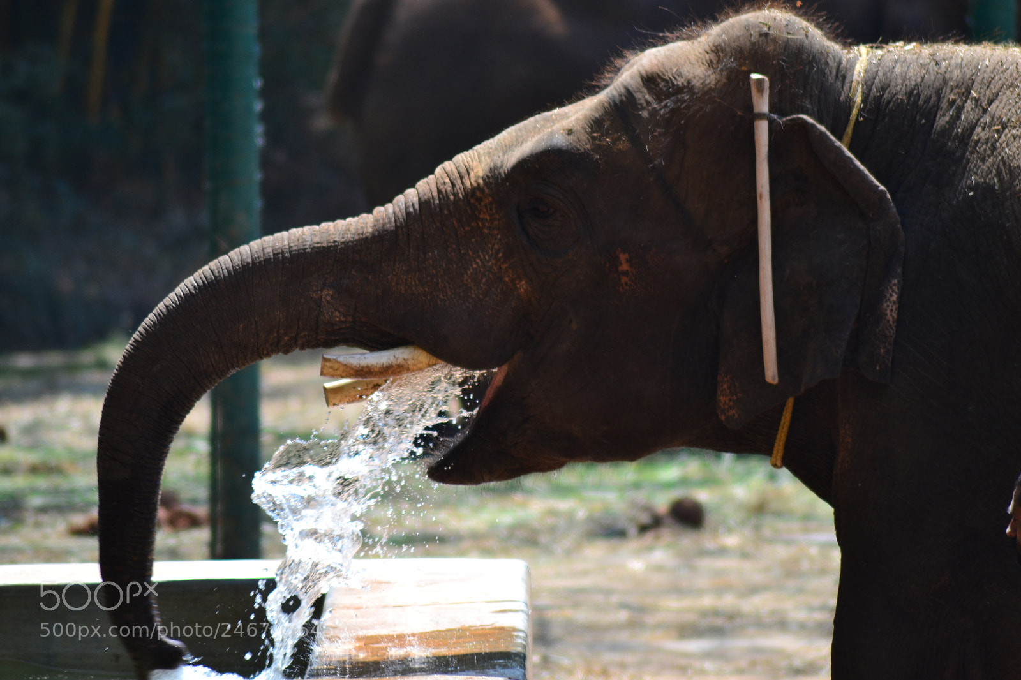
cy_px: 340
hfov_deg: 4.6
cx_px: 510
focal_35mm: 450
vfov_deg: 3.1
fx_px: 12759
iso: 200
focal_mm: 300
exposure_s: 1/400
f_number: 5.6
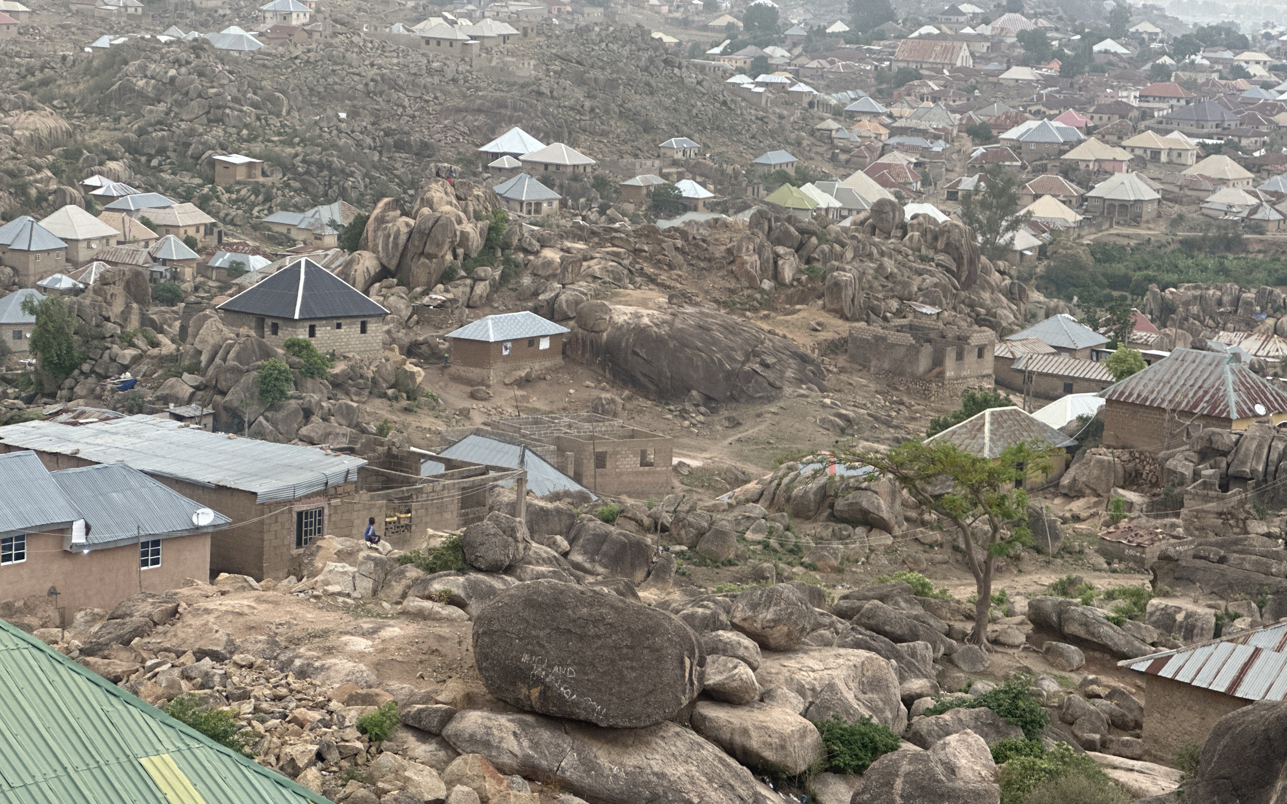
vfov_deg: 15.9
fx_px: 2876
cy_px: 404
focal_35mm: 82
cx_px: 643
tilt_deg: -9.1
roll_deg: -1.8
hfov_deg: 25.2
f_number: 2.8
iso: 100
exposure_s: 1/99
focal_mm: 9
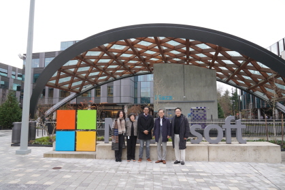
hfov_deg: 69.4
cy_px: 95
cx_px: 142
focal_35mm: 26
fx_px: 206
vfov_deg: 49.5
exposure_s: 1/125
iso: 1000
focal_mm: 26
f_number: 10
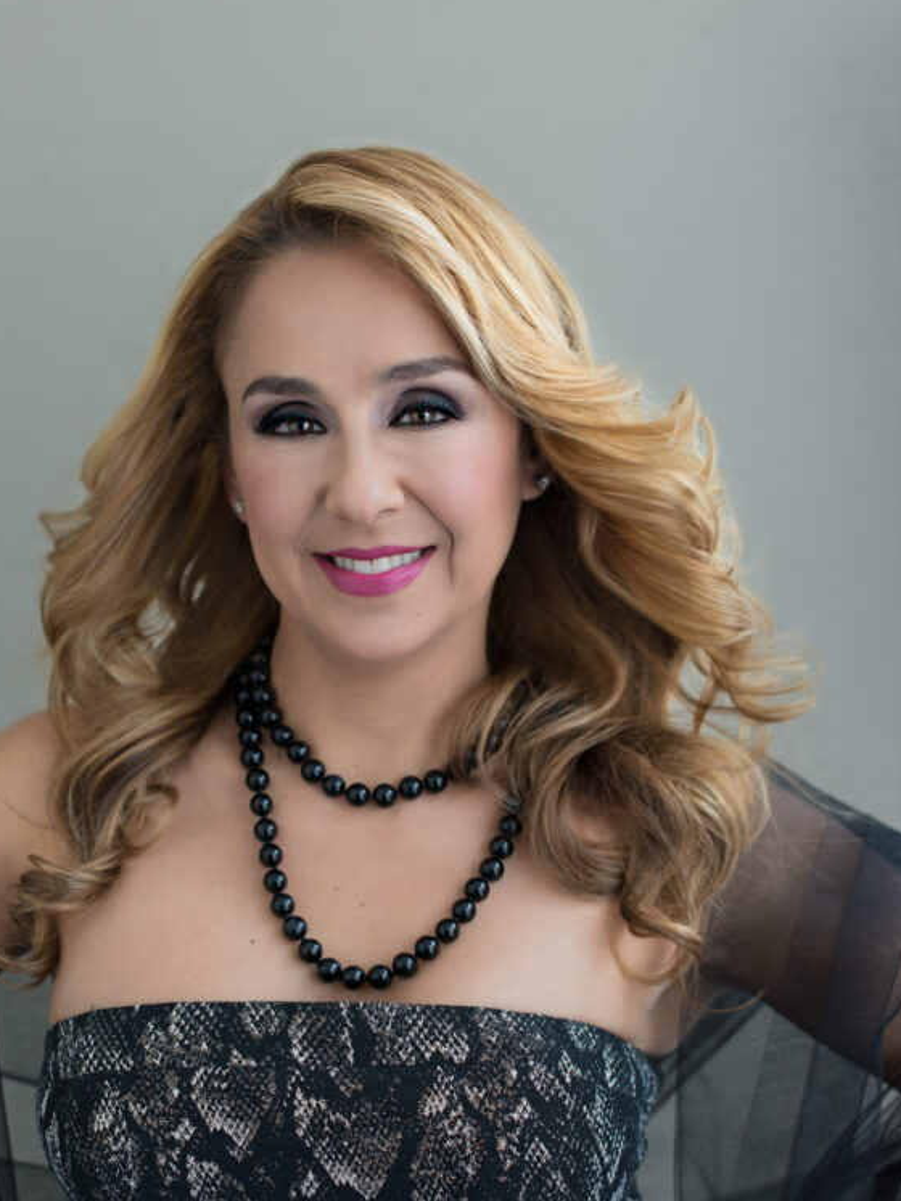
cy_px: 716
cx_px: 424
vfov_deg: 33.1
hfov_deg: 25.2
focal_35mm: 58
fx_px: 2012
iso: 320
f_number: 2.8
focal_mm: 50
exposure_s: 1/80
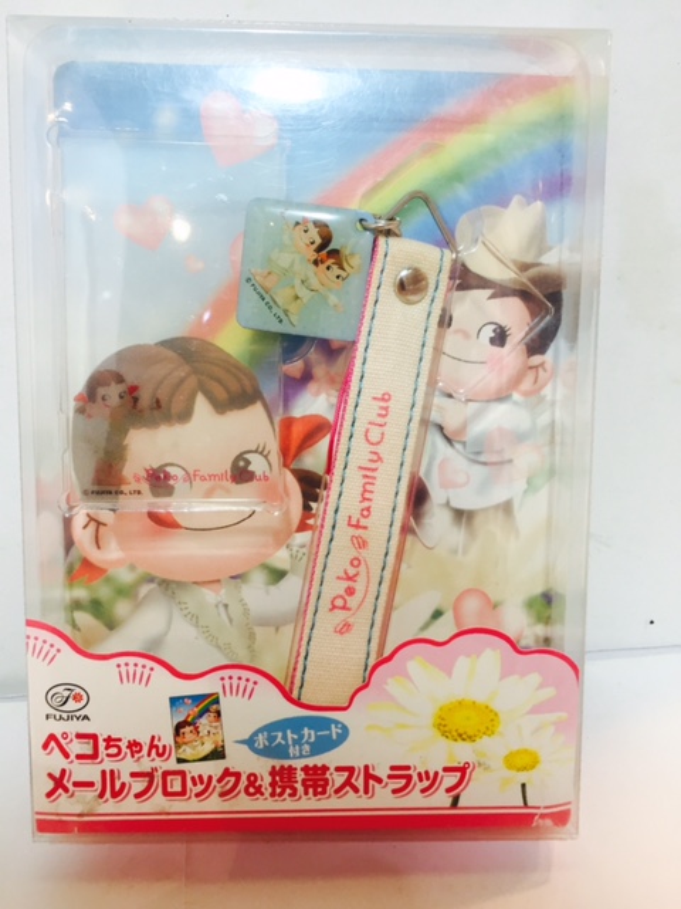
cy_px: 454
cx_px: 340
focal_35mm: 29
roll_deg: -0.4
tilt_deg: -27.5
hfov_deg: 48.2
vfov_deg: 61.7
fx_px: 761
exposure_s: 1/33
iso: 80
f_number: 2.2
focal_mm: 4.15
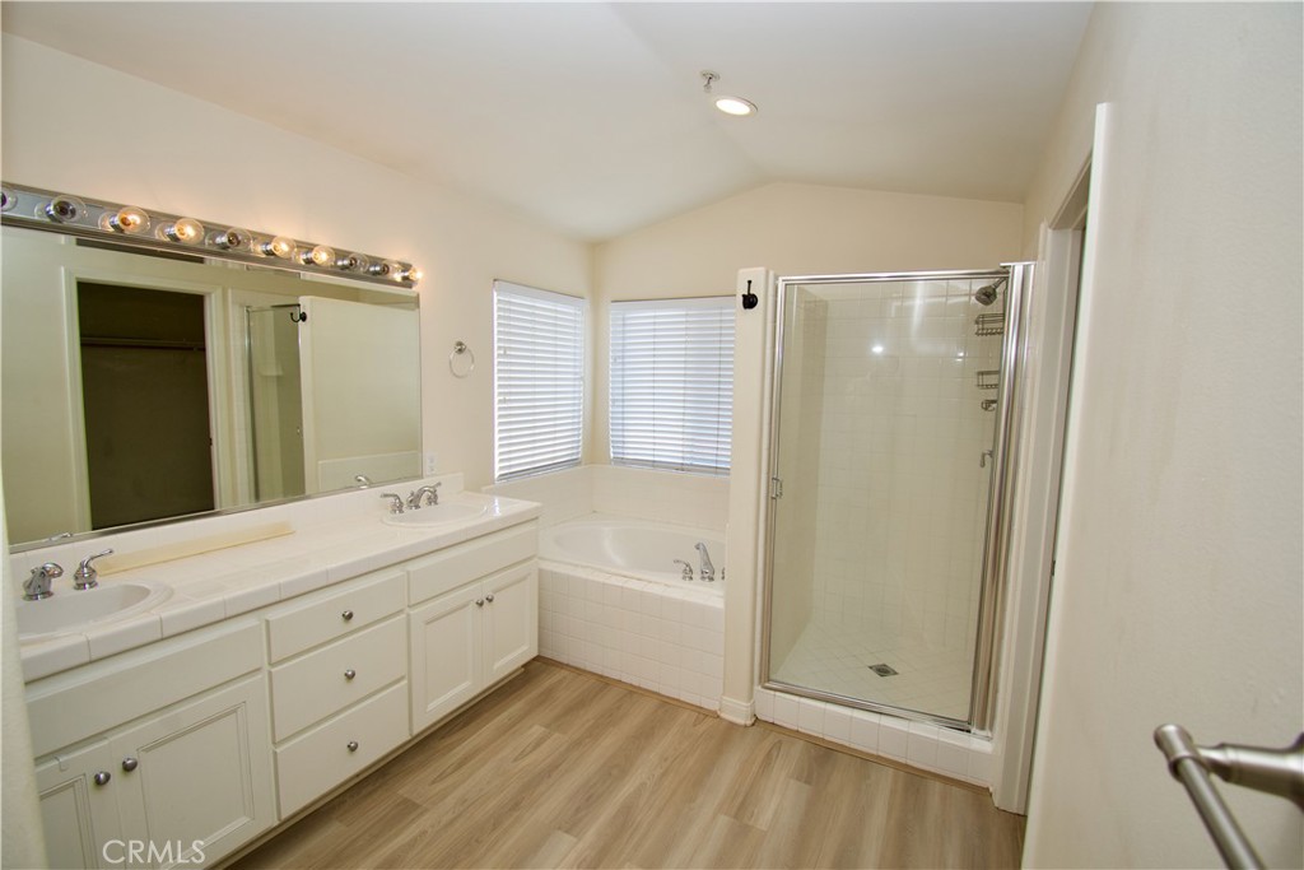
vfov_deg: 77.3
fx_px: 543
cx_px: 652
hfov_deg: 100.4
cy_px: 435
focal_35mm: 15
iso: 320
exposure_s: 1/100
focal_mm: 10
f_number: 4.5
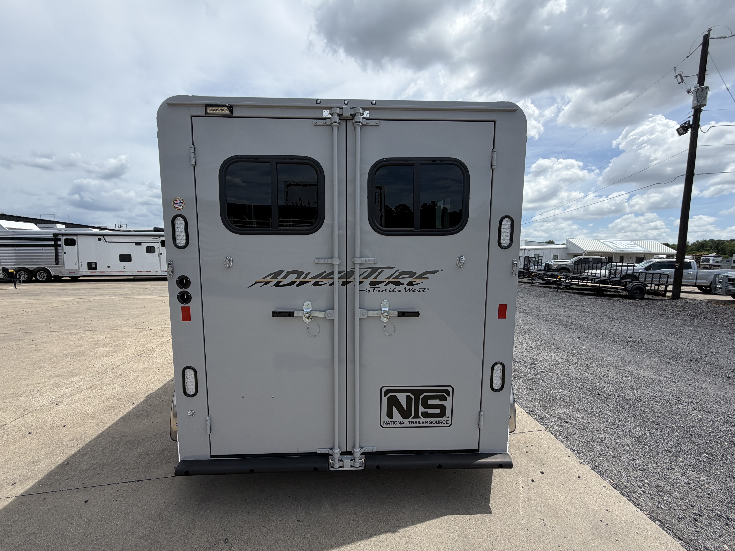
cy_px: 279
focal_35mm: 15
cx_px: 355
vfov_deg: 81.7
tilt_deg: -3.6
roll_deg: -1.2
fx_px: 318
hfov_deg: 98.1
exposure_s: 1/1001
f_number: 2.2
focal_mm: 2.22
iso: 20
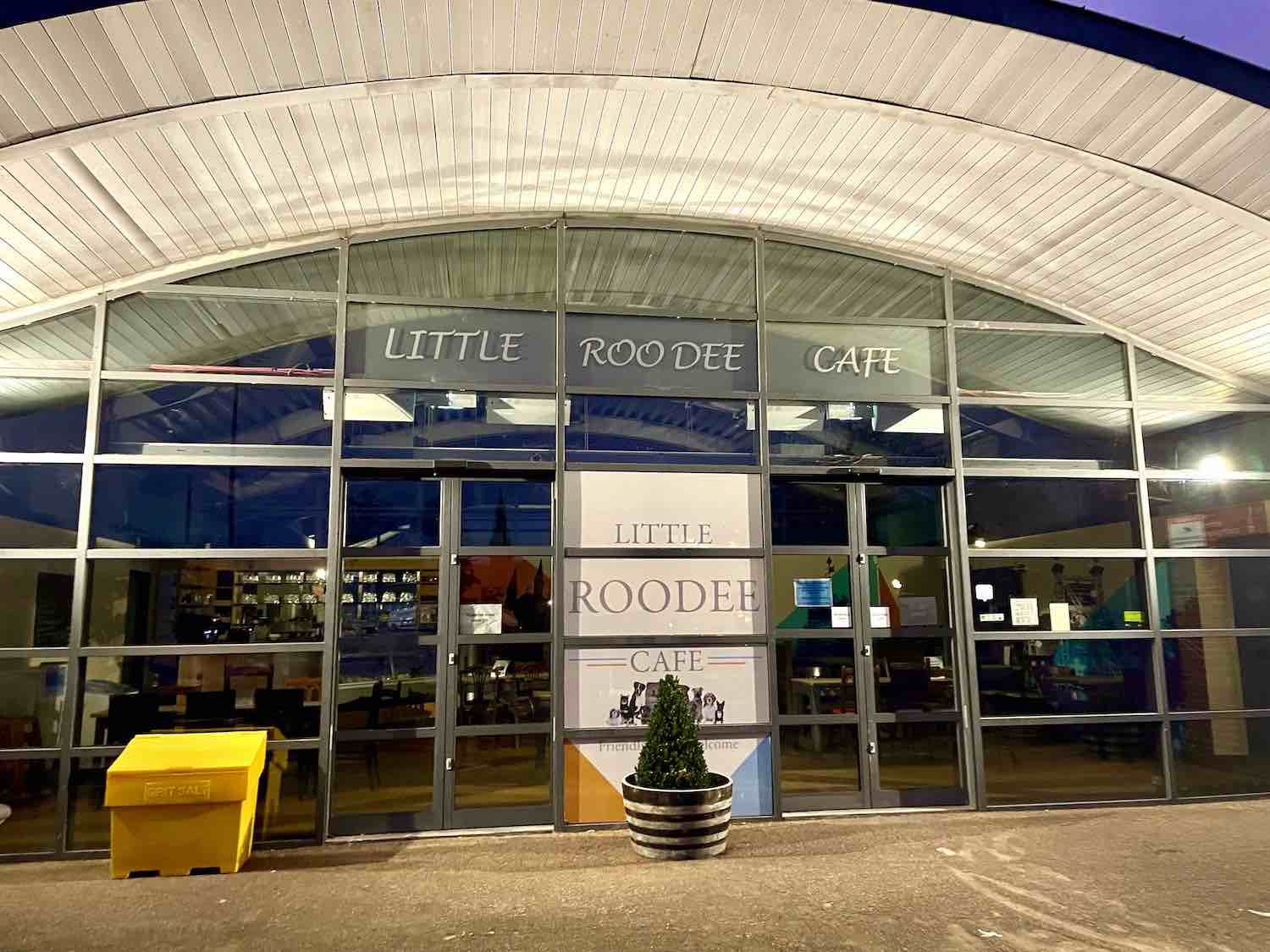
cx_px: 635
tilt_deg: +9.4
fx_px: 954
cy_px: 476
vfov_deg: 53.1
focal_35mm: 26
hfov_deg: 67.3
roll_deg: +1.6
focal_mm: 4.2
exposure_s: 1/46
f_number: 1.6
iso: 500
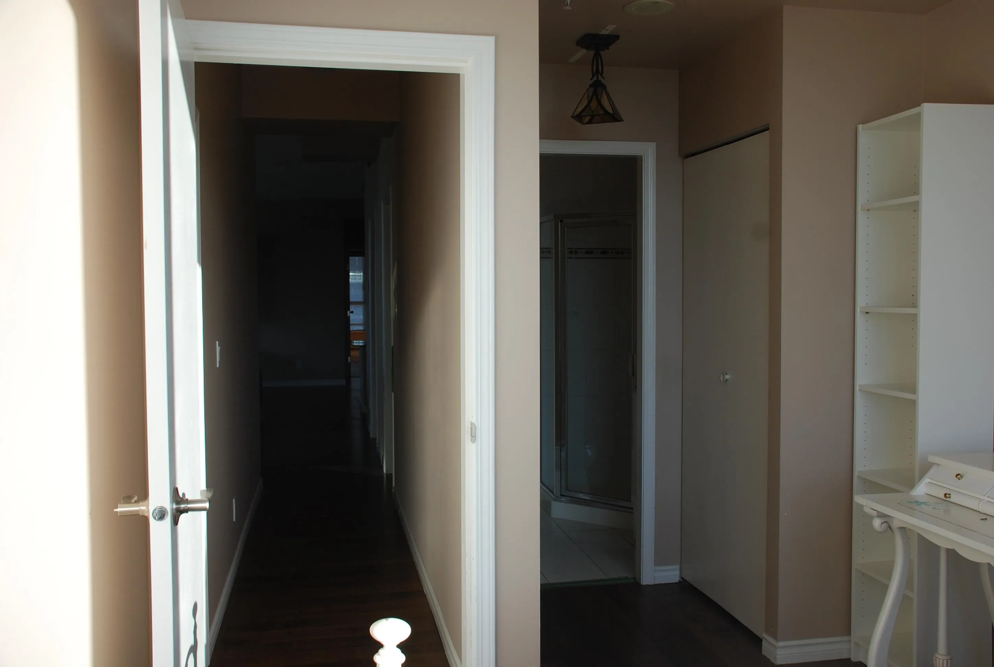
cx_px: 497
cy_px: 334
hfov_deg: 57.1
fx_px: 913
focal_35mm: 33
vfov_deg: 40.1
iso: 180
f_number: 5.6
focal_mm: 22
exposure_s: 1/125
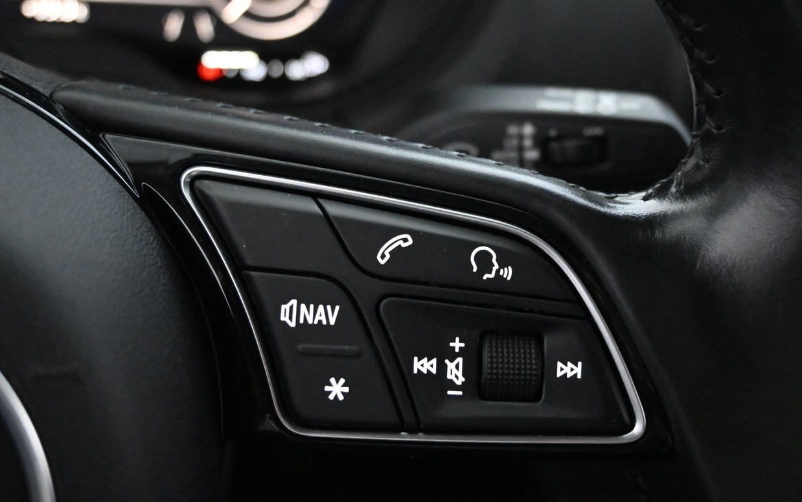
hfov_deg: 45.3
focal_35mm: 44
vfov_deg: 29.2
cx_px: 387
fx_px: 962
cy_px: 241
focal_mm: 22
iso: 8000
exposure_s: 1/40
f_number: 4
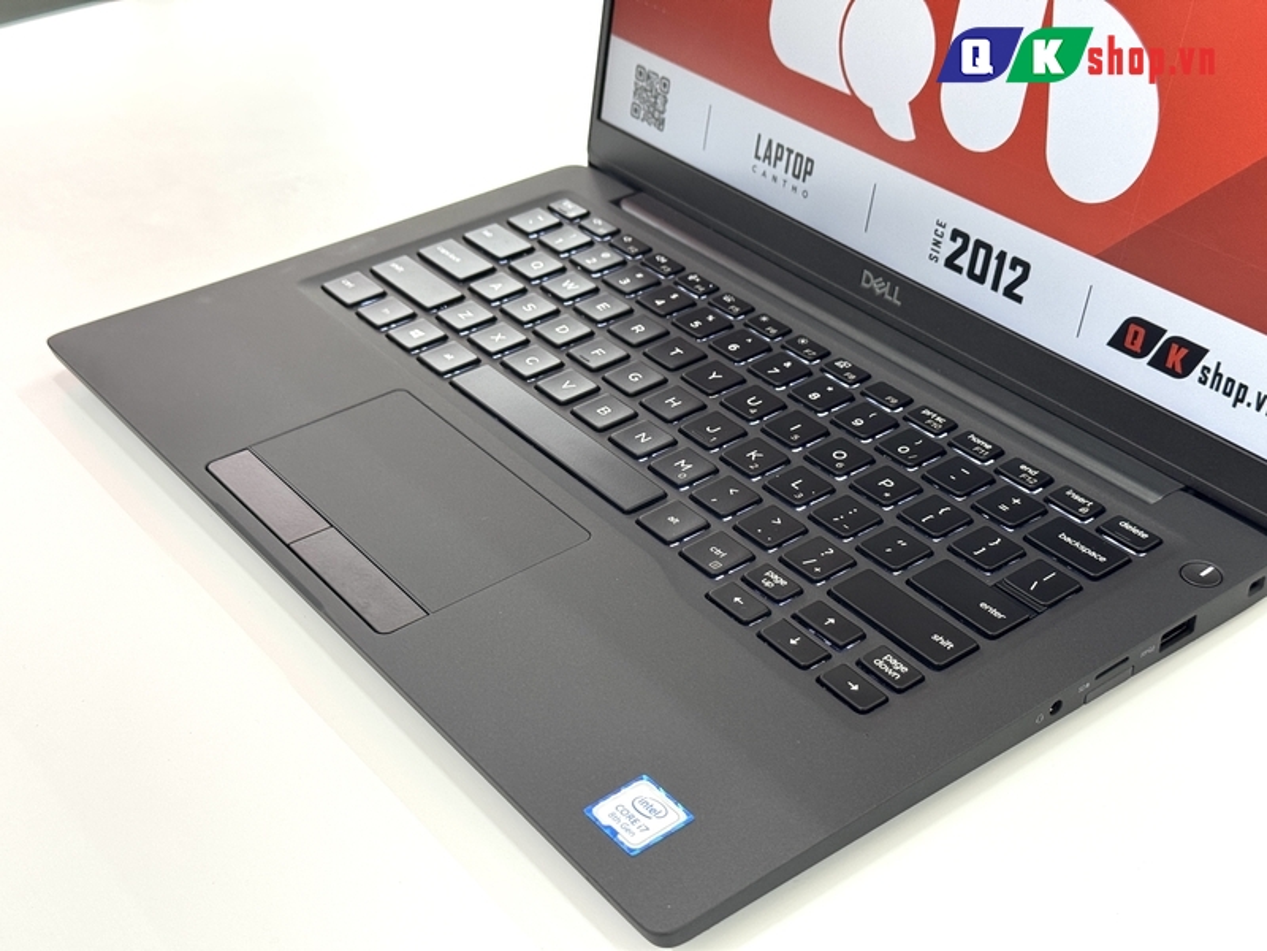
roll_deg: +2.2
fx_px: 1757
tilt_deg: -33.8
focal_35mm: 48
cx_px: 634
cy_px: 476
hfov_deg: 39.7
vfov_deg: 30.3
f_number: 1.78
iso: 100
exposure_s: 1/110
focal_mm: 6.76
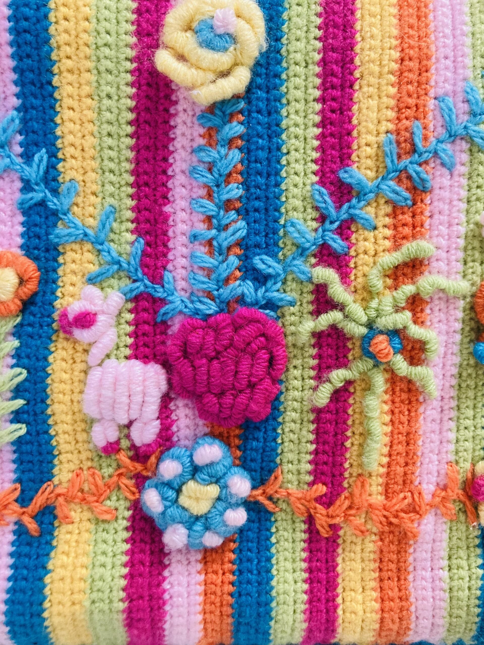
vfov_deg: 63.4
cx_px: 242
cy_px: 322
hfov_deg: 49.7
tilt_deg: -10.6
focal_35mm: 28
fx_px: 522
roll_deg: -1.4
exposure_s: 1/52
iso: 320
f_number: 1.8
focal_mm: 3.99
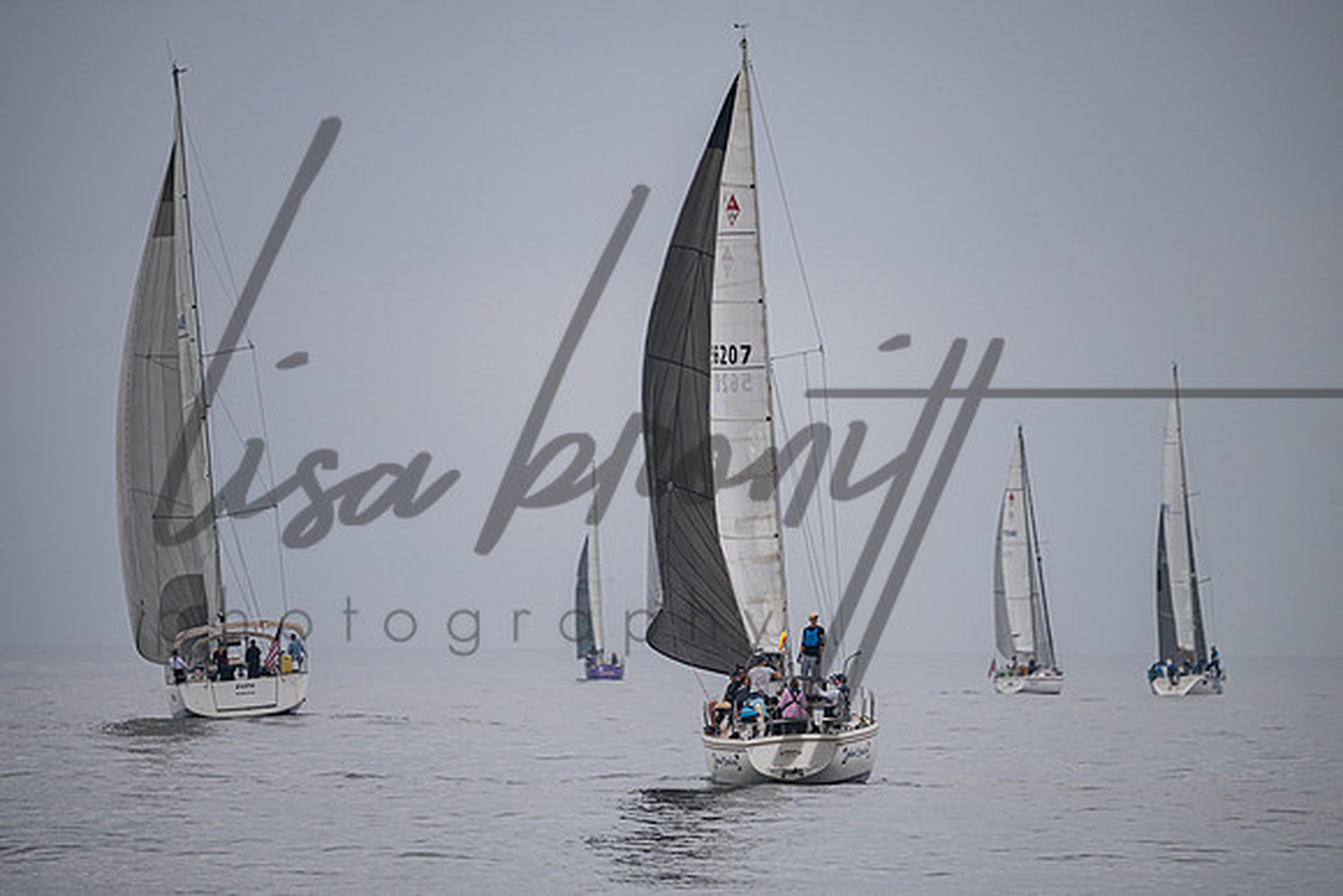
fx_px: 15274
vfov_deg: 3.4
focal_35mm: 409
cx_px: 672
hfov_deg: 5.0
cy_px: 503
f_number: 5.6
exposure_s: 1/5000
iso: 400
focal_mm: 350
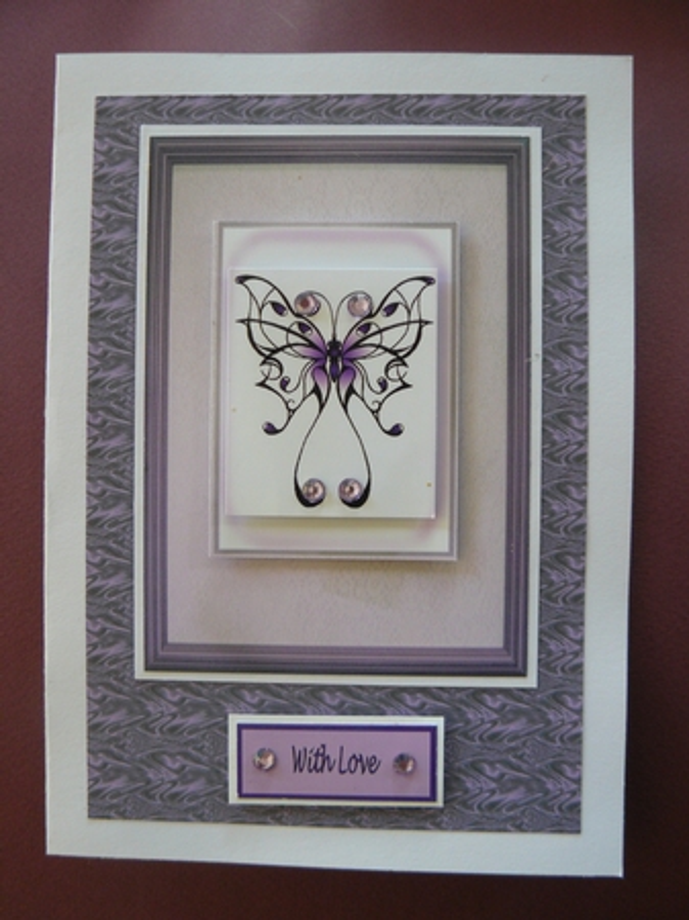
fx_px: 956
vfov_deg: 51.4
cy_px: 460
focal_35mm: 36
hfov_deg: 39.6
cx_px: 344
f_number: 2.8
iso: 160
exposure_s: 1/30
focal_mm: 6
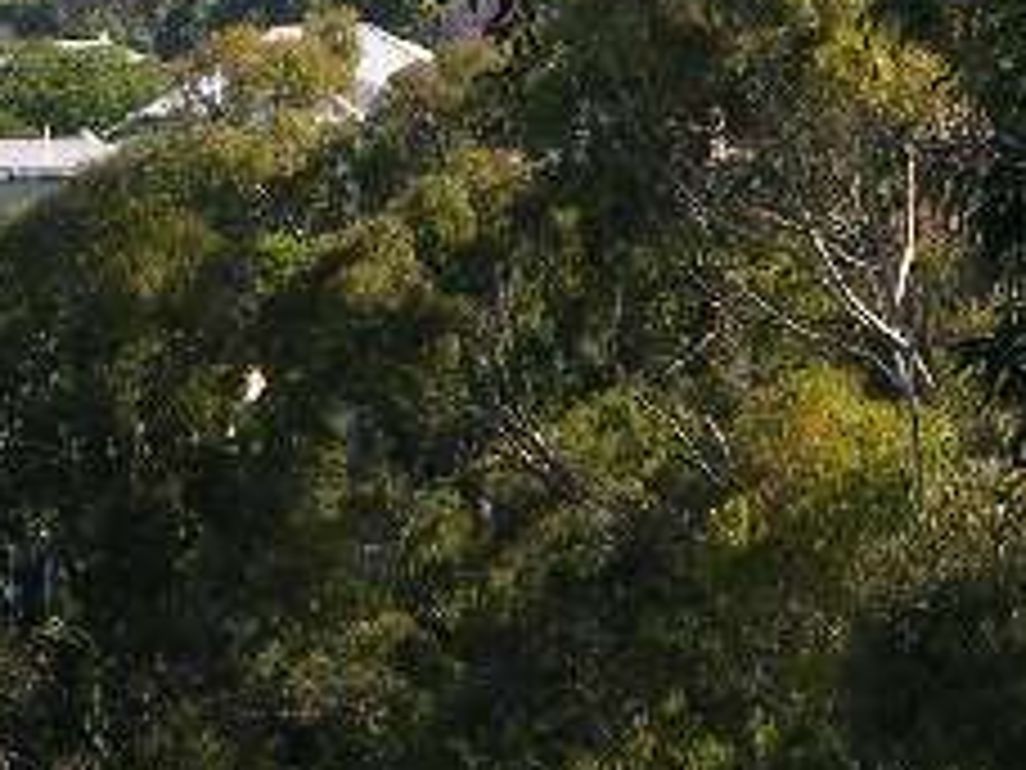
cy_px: -68
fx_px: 6817
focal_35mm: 230
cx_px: -302
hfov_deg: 8.5
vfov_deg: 6.4
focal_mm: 21
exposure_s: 1/207
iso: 50
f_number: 4.9
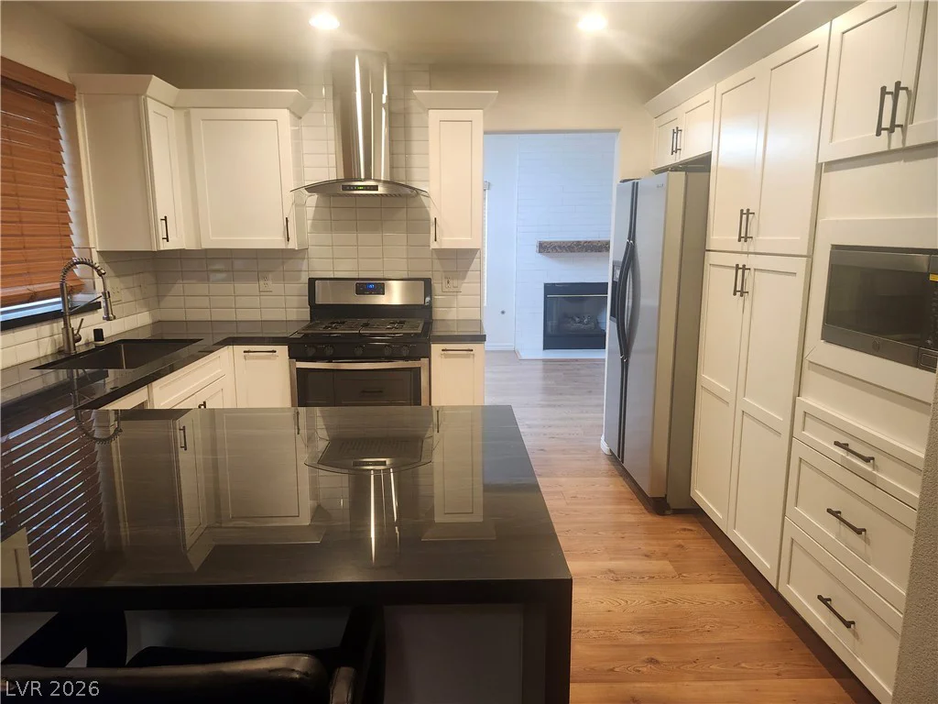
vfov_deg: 58.9
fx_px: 623
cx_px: 469
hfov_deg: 73.9
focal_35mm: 23
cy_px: 352
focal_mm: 5.54
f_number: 1.8
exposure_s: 1/120
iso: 500
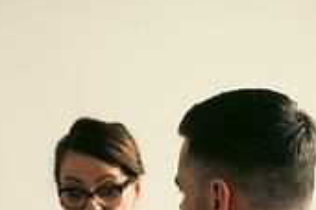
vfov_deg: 10.2
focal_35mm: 129
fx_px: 1132
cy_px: 347
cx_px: 20
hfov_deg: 15.7
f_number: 3.5
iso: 800
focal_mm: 38
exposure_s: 1/160
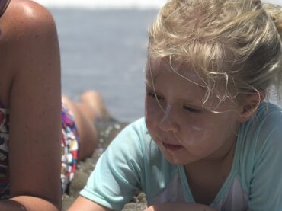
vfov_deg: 10.3
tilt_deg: -5.7
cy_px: 99
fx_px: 1172
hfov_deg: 13.7
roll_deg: -0.8
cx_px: 103
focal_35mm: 144
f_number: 2.4
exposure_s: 1/960
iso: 16
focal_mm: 6
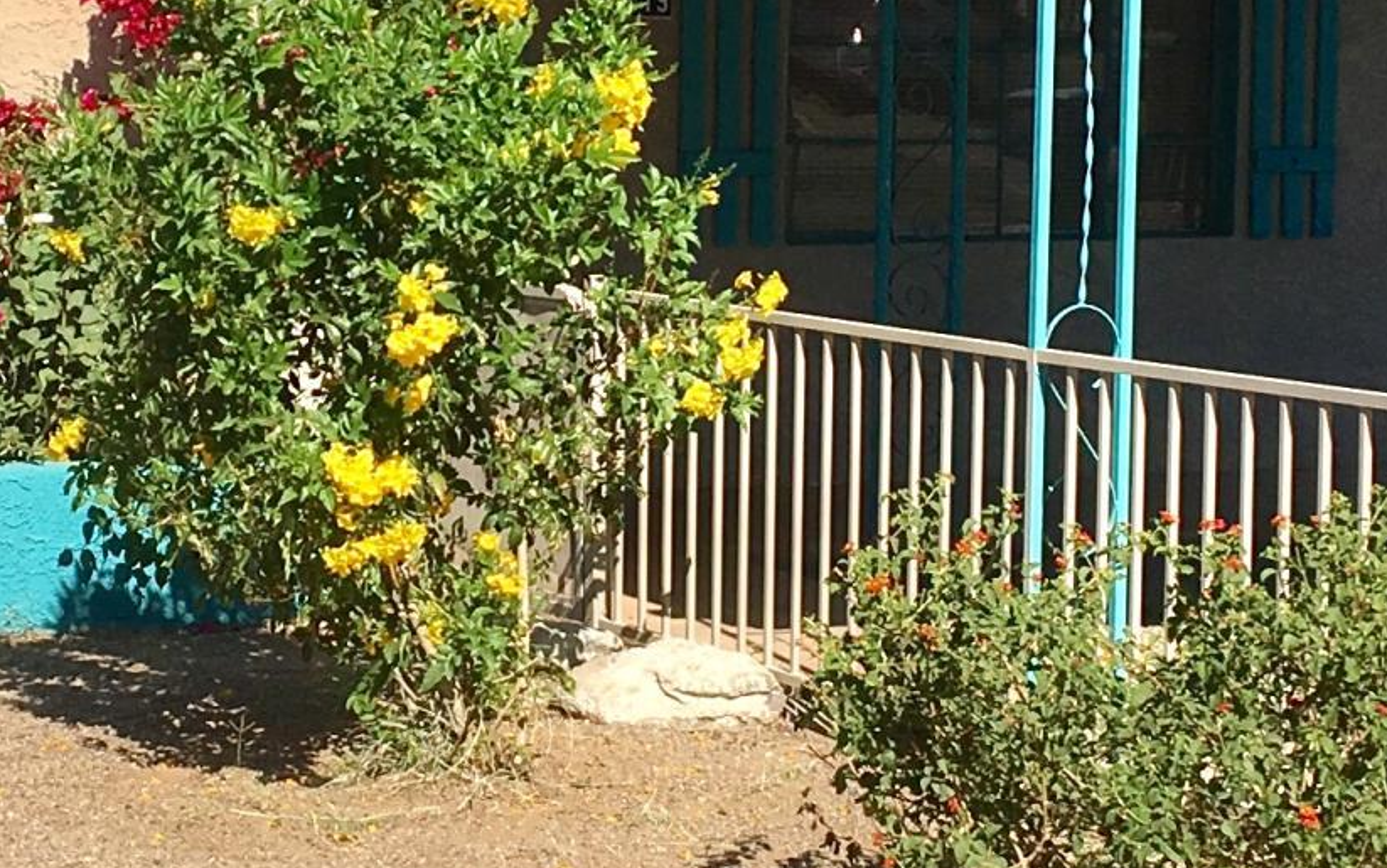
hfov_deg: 18.6
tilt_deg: -2.7
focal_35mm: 112
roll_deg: -1.3
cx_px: 475
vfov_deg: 11.7
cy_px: 329
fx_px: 4235
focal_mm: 4.15
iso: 25
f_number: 2.2
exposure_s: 1/2079
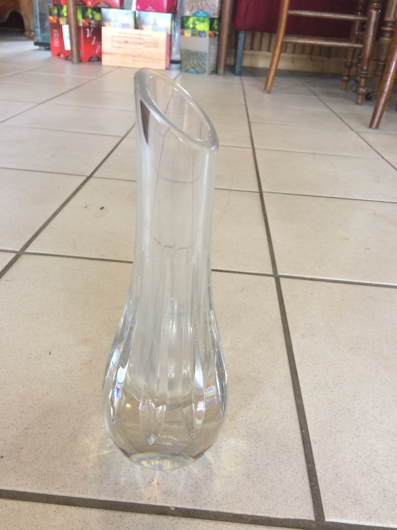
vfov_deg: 61.7
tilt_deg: -28.5
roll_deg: -5.1
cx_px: 198
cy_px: 265
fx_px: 443
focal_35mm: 29
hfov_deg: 48.2
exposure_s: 1/33
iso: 80
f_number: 2.2
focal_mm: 4.15
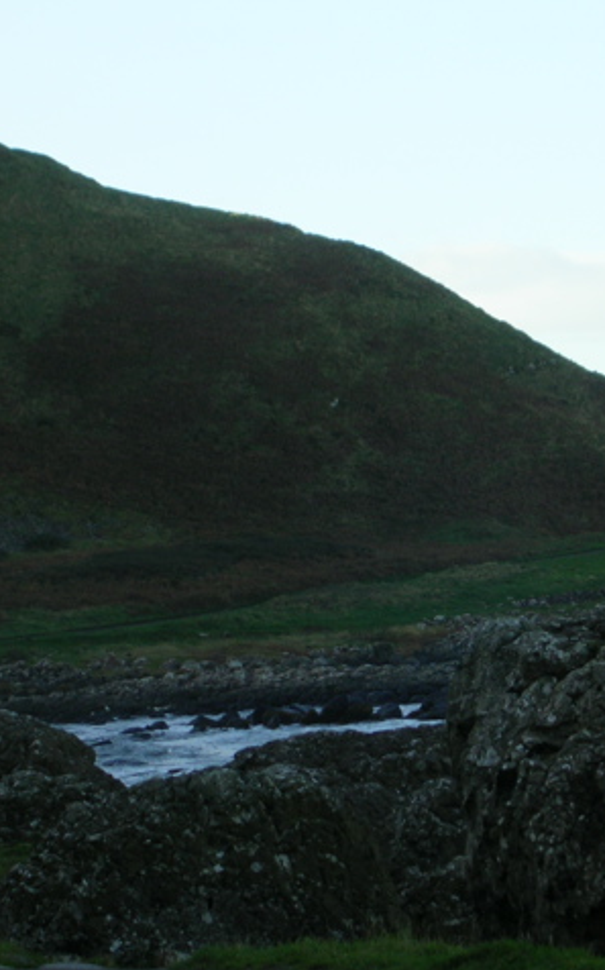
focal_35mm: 164
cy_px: 483
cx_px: 436
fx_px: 4332
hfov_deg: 8.0
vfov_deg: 12.8
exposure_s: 1/140
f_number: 4.9
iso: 50
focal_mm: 17.4
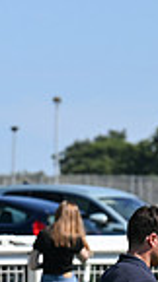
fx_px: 4245
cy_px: 297
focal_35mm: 567
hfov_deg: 2.1
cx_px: -265
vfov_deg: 3.8
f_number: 5.6
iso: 400
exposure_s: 1/2500
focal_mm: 135
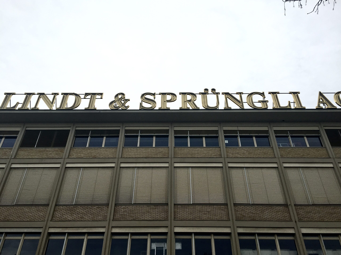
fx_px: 286
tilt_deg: +40.1
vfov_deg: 48.2
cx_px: 170
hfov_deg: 61.7
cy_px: 128
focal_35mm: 29
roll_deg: +0.6
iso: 32
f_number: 2.2
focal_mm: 4.15
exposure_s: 1/989
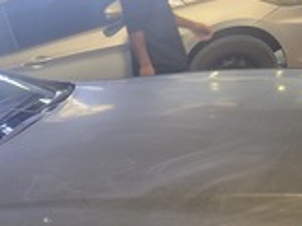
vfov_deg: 21.4
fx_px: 566
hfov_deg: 25.8
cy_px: 246
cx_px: -85
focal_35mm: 65
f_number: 1.7
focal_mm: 6.3
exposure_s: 1/60
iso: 250
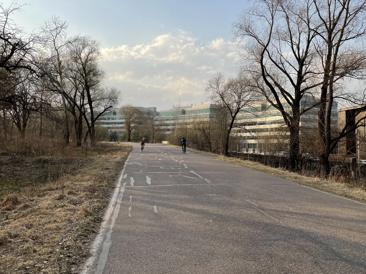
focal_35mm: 31
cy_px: 122
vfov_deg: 45.4
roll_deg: -1.0
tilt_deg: +5.4
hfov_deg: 58.0
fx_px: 328
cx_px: 214
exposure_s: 1/2882
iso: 32
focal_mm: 4.2
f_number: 1.6
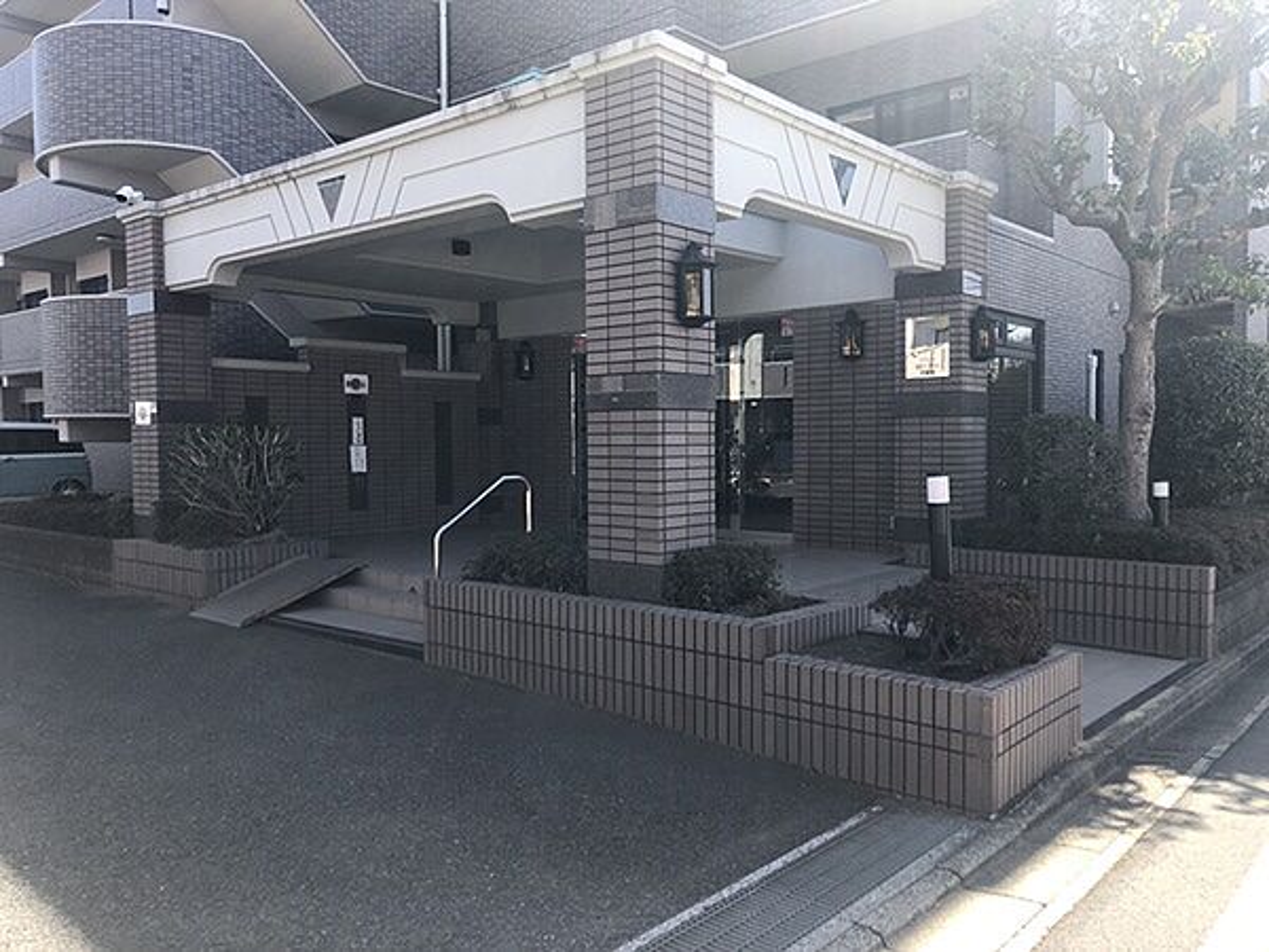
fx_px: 1026
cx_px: 634
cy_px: 476
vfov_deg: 49.7
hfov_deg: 63.4
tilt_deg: -1.0
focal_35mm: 28
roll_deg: +1.2
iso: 20
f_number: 1.8
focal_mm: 3.99
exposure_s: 1/466
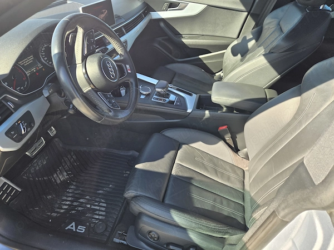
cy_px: 125
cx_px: 167
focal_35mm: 23
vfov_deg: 58.9
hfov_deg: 73.9
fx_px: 222
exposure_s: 1/673
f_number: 1.8
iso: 80
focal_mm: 5.4
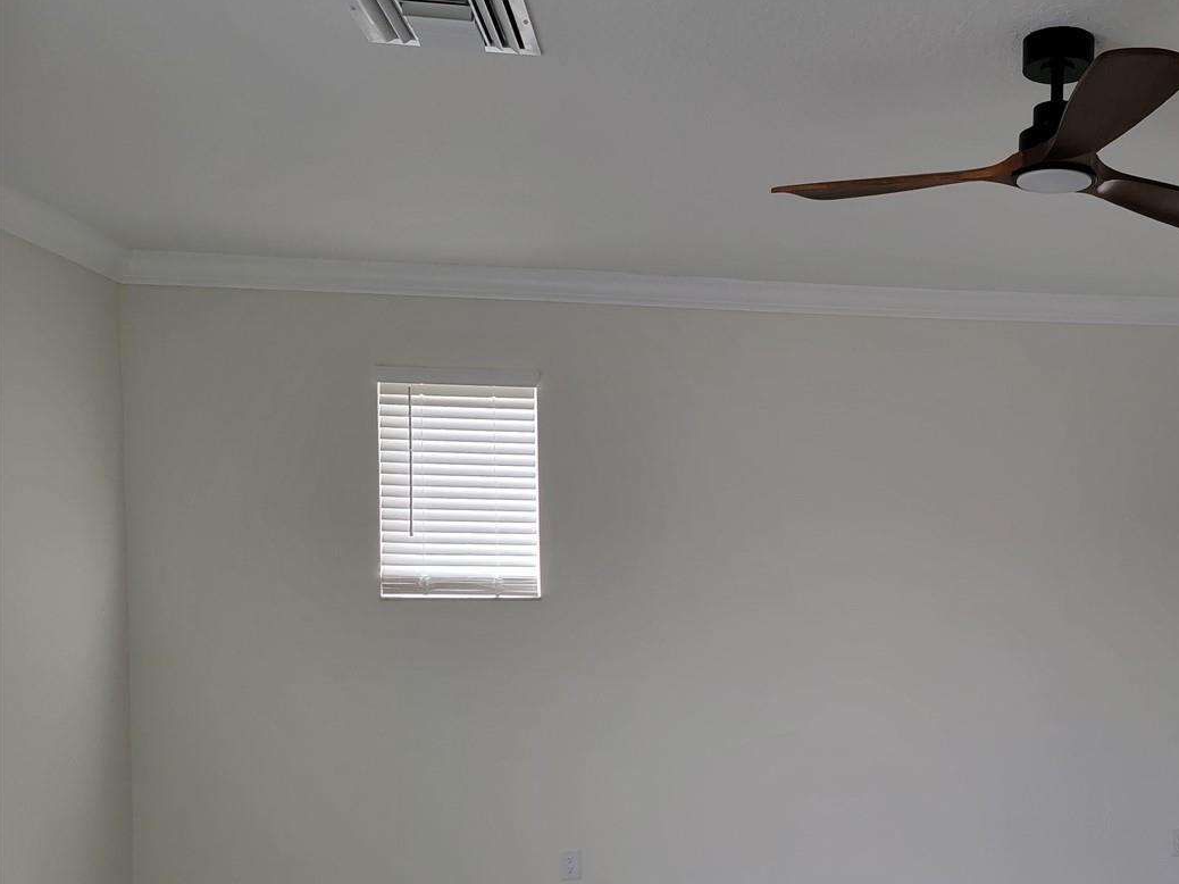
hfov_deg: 48.0
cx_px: 904
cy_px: 602
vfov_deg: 38.1
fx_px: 1260
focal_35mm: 37
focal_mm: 6.7
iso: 320
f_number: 1.8
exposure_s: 1/40
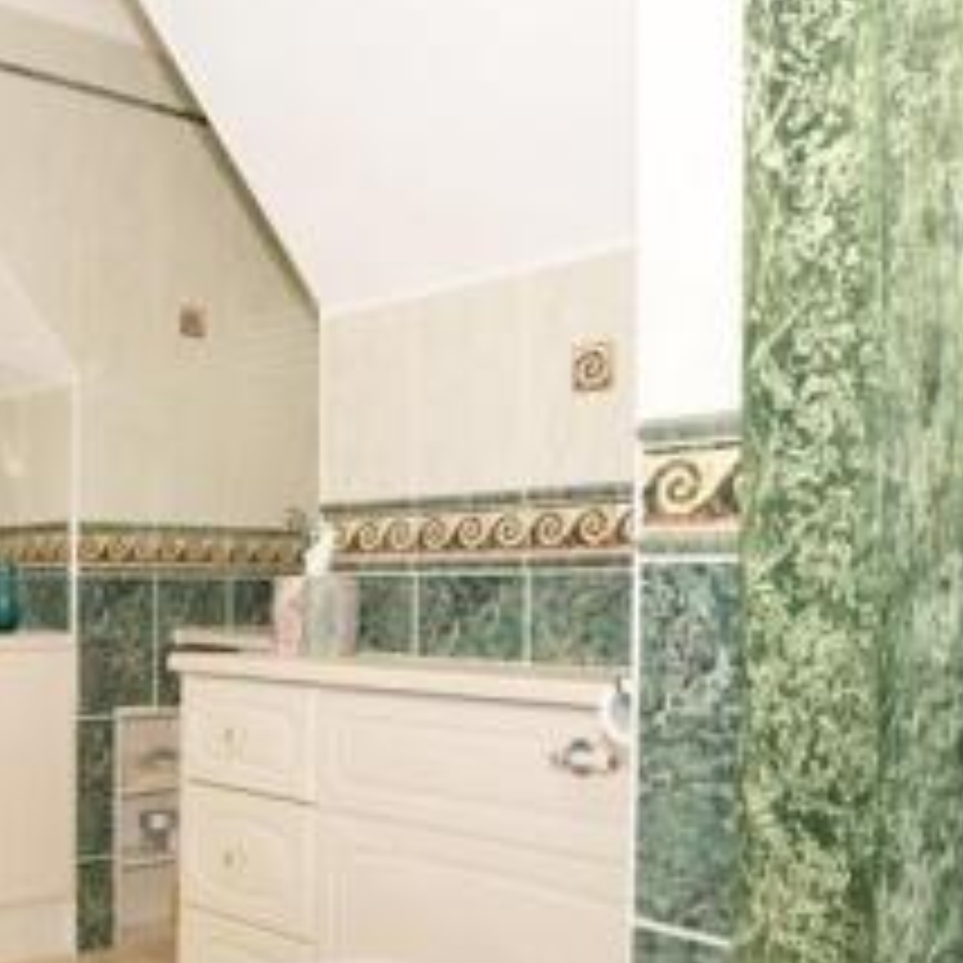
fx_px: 1227
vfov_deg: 42.5
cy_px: 596
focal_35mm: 39
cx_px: 176
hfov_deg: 40.8
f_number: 10
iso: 400
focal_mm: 10
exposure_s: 1/200
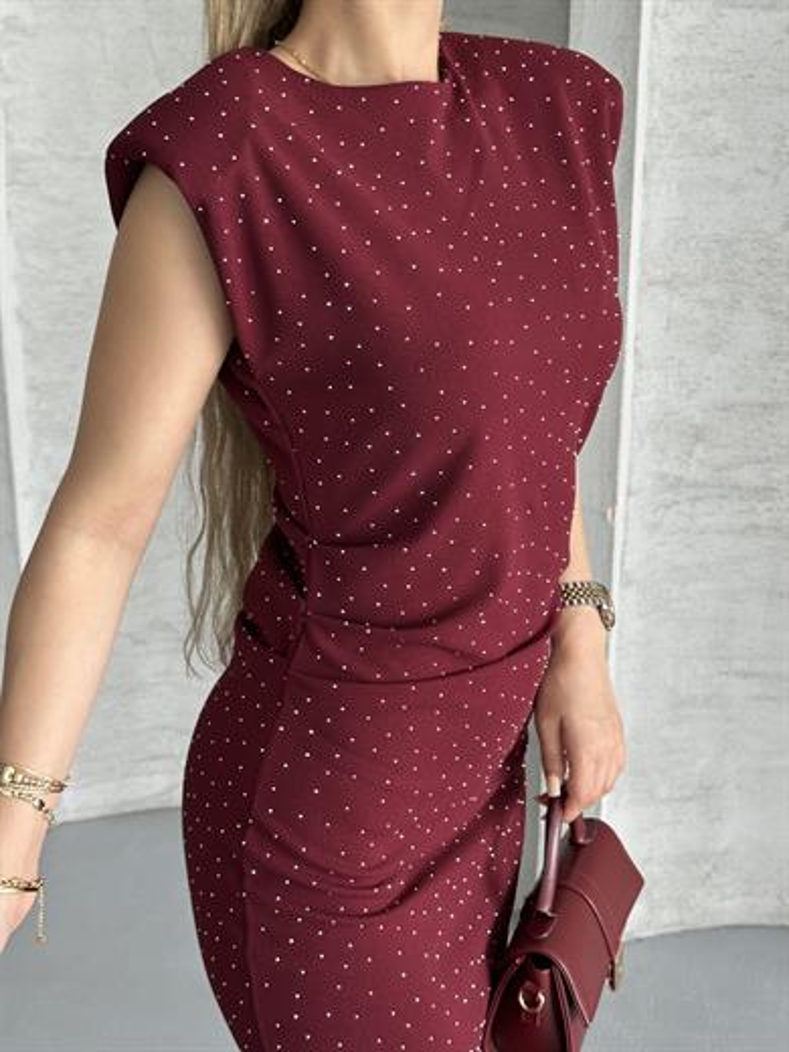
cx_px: 394
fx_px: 1459
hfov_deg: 30.3
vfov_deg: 39.7
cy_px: 526
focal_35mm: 48
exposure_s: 1/68
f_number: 1.78
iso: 80
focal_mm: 6.86
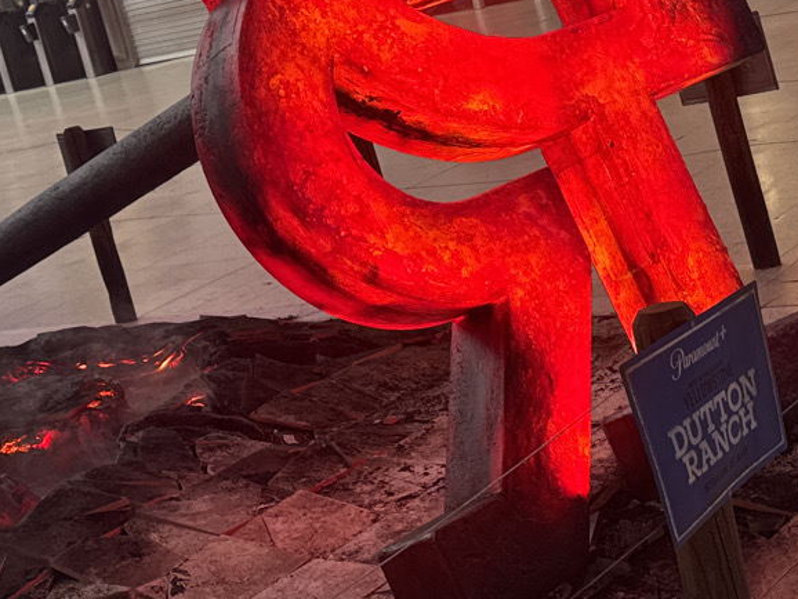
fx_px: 1914
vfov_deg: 17.6
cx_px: 584
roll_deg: +14.1
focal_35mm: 83
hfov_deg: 23.3
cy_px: 99
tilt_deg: -7.0
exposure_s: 1/121
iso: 100
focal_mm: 6.76
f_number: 1.78
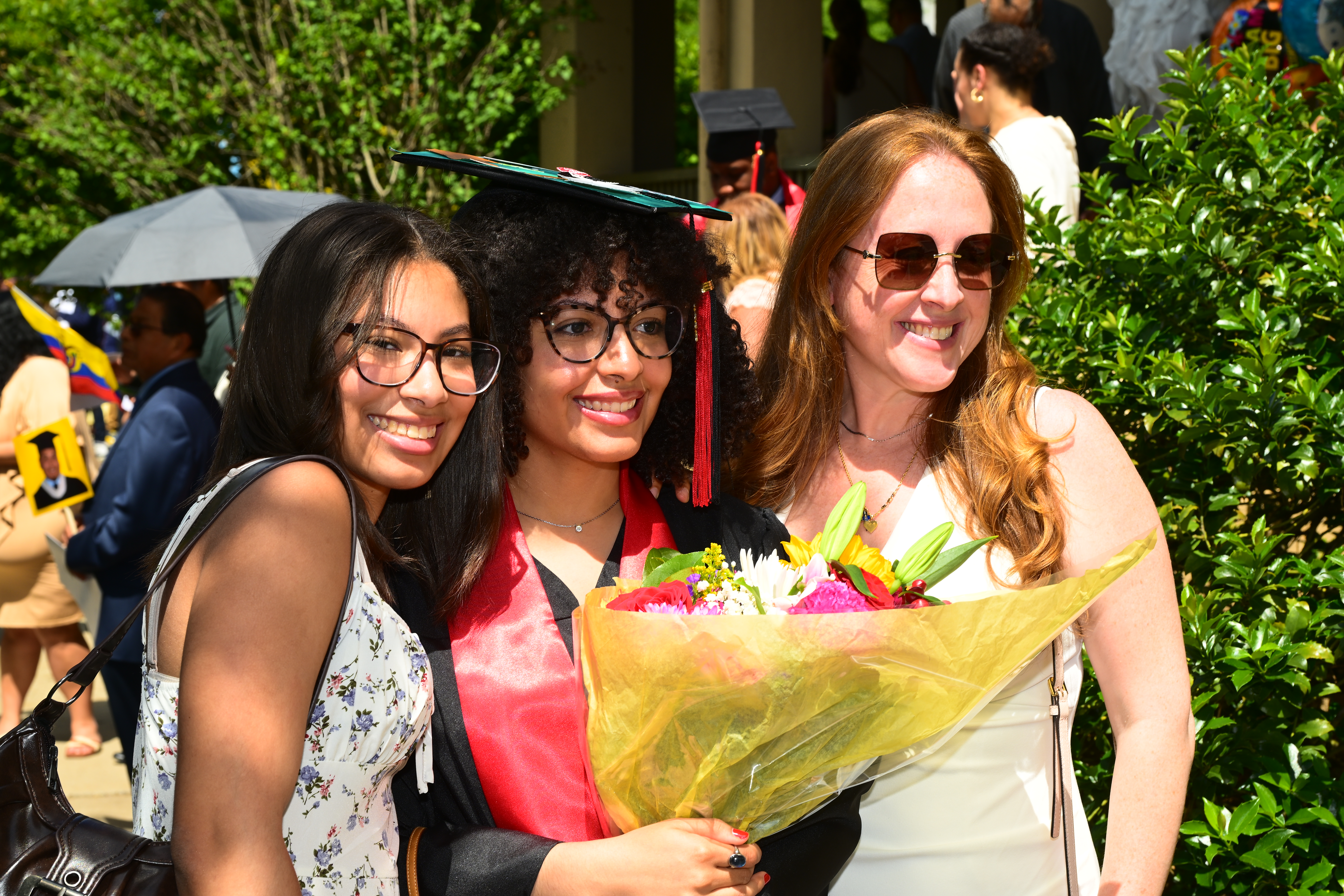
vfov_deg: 24.2
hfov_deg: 35.6
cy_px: 448
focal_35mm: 56
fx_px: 2091
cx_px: 672
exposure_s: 1/200
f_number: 9
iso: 125
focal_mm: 56
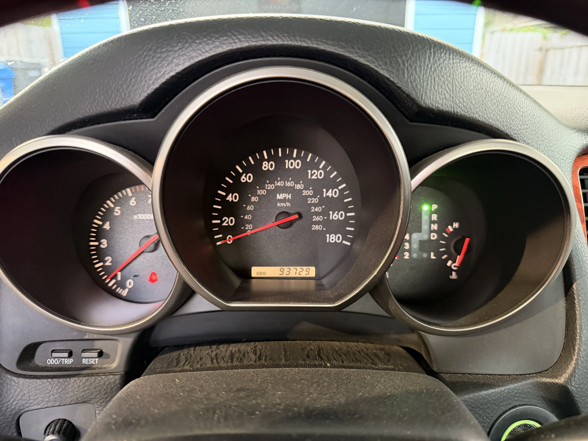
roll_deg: +0.7
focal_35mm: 24
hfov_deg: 71.6
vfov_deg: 56.8
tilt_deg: -19.1
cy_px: 220
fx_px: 408
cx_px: 294
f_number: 1.78
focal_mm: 6.76
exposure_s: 1/39
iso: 1000
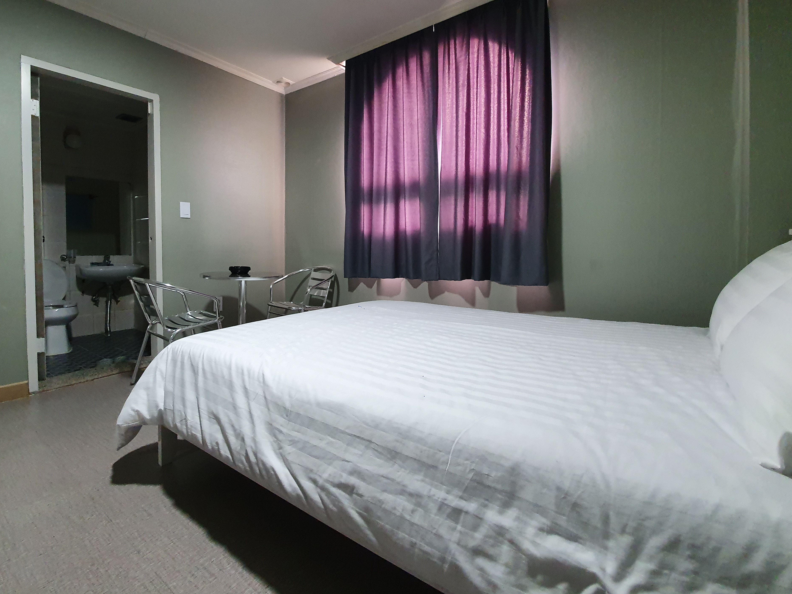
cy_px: 260
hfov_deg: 94.2
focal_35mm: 16
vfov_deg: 77.8
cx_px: 360
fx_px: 366
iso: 320
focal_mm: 1.8
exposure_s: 1/30
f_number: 2.2
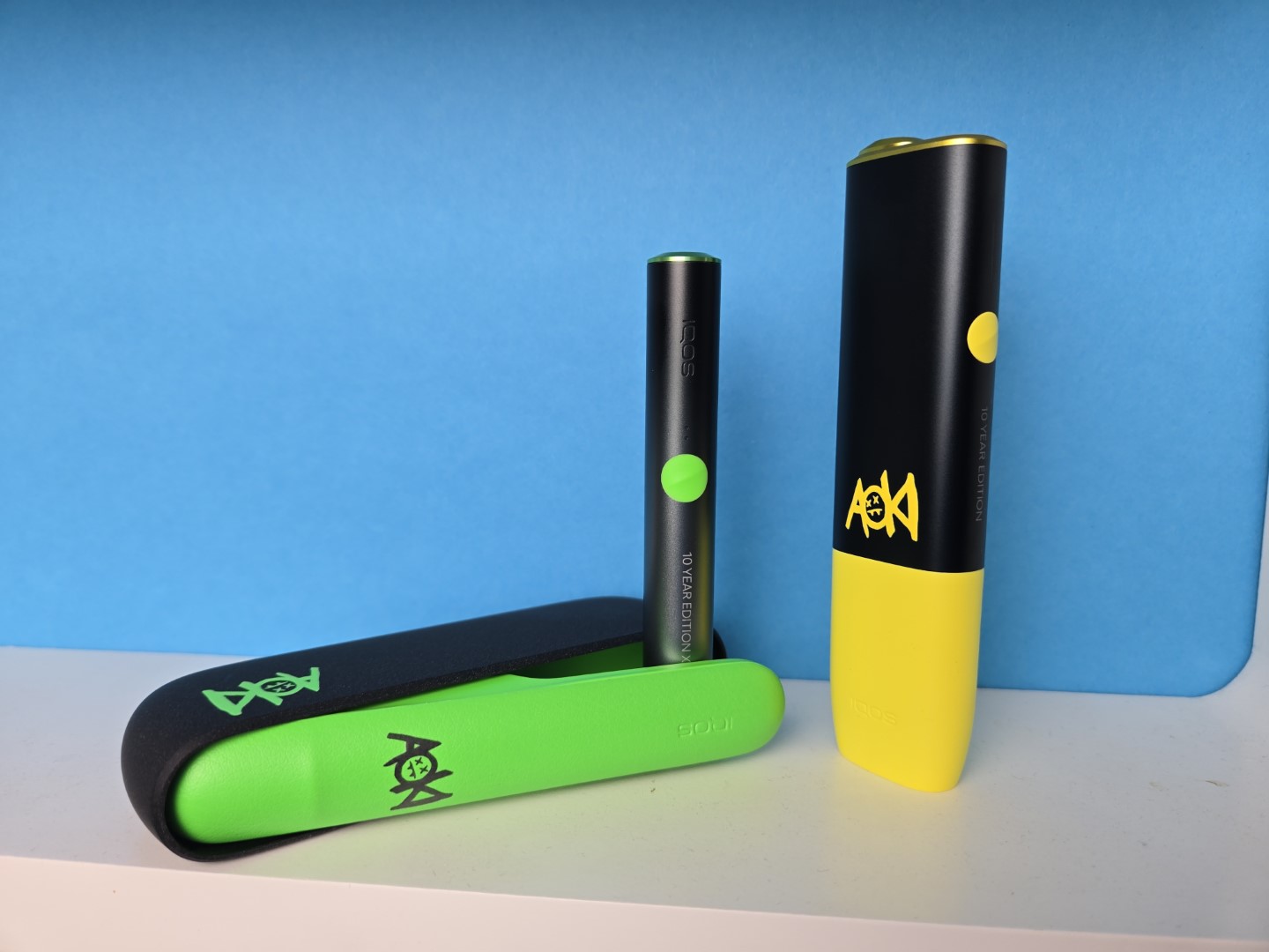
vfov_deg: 58.9
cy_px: 476
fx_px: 843
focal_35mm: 23
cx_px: 634
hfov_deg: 73.9
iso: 40
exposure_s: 1/100
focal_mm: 5.4
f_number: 1.8
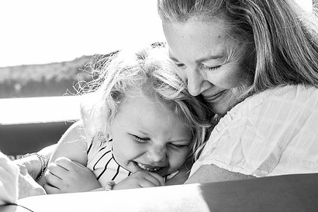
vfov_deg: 13.8
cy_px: 142
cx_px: 157
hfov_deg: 20.6
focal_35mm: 99
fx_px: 875
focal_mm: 70
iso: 400
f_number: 9
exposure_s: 1/250
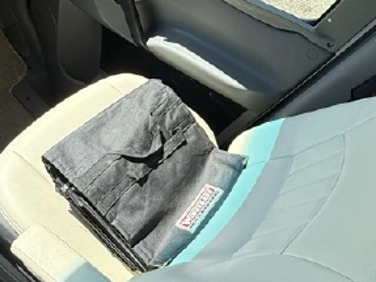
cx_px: 198
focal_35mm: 39
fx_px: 423
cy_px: 87
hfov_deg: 47.9
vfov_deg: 36.3
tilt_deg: -46.1
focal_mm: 2.22
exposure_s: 1/751
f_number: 2.2
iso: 64
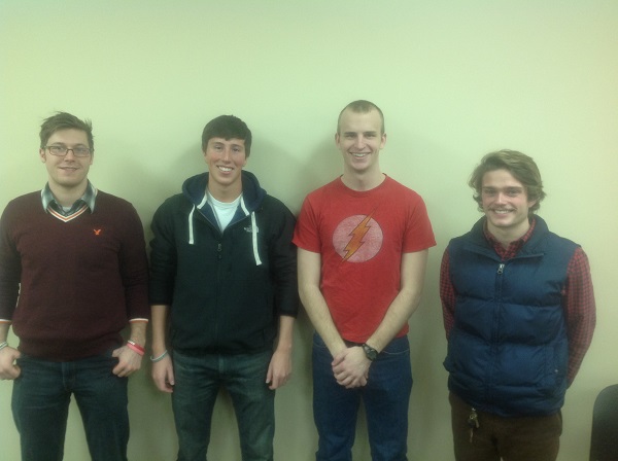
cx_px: 309
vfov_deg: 40.6
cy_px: 230
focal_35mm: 35
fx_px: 624
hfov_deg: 52.7
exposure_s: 1/15
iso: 125
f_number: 2.4
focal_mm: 4.28
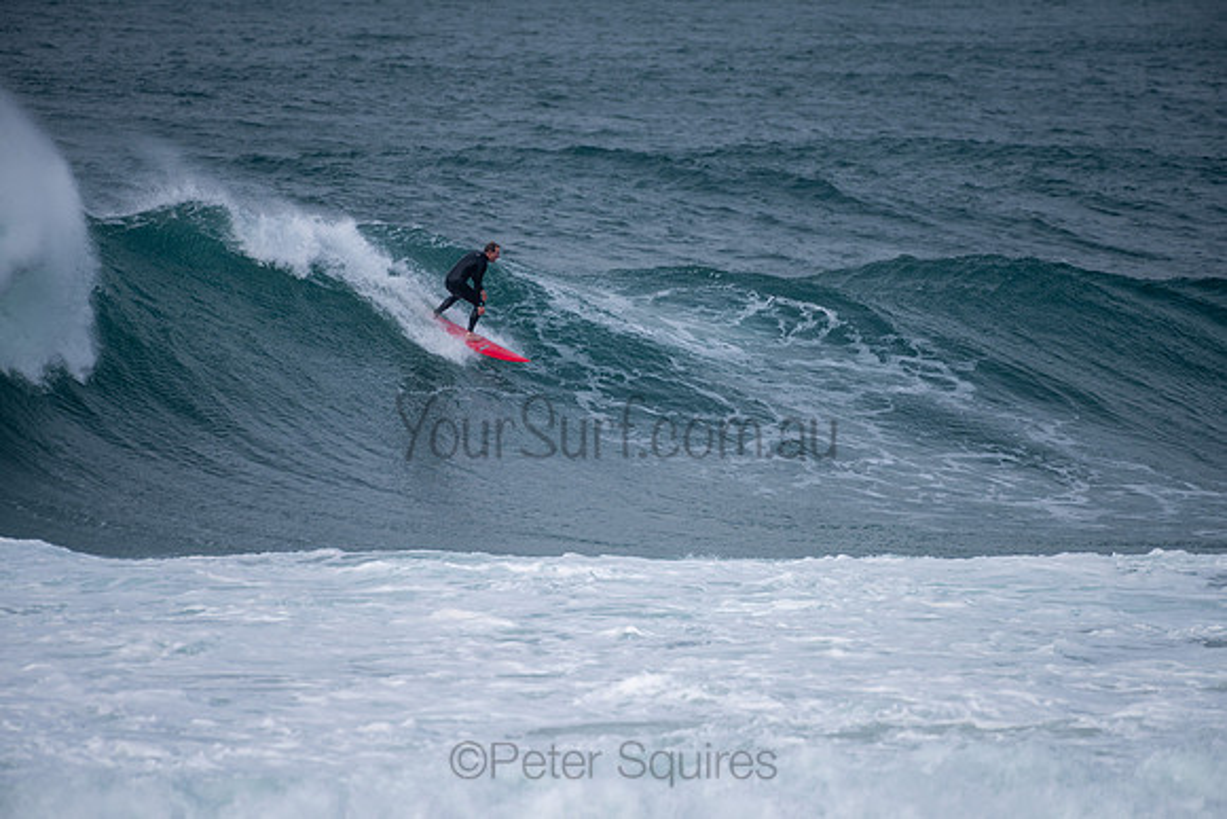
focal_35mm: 539
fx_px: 18360
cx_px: 614
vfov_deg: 2.6
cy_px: 410
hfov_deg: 3.8
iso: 90
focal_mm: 500
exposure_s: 1/1000
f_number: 5.6
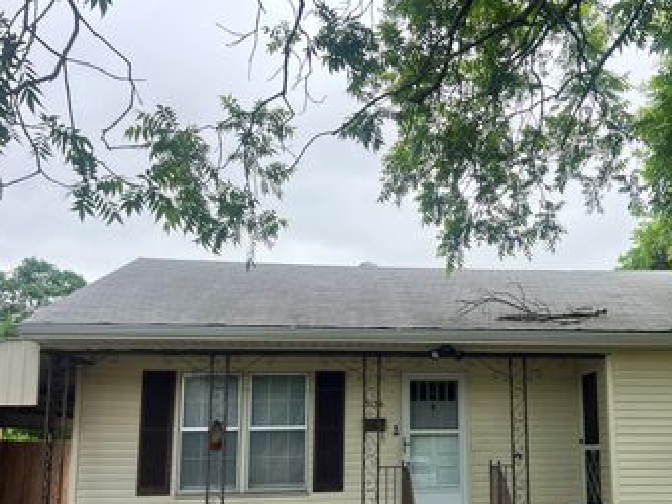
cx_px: 446
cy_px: 344
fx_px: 757
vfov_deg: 36.4
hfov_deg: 47.1
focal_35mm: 39
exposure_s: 1/2513
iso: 50
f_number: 1.5
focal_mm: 5.7
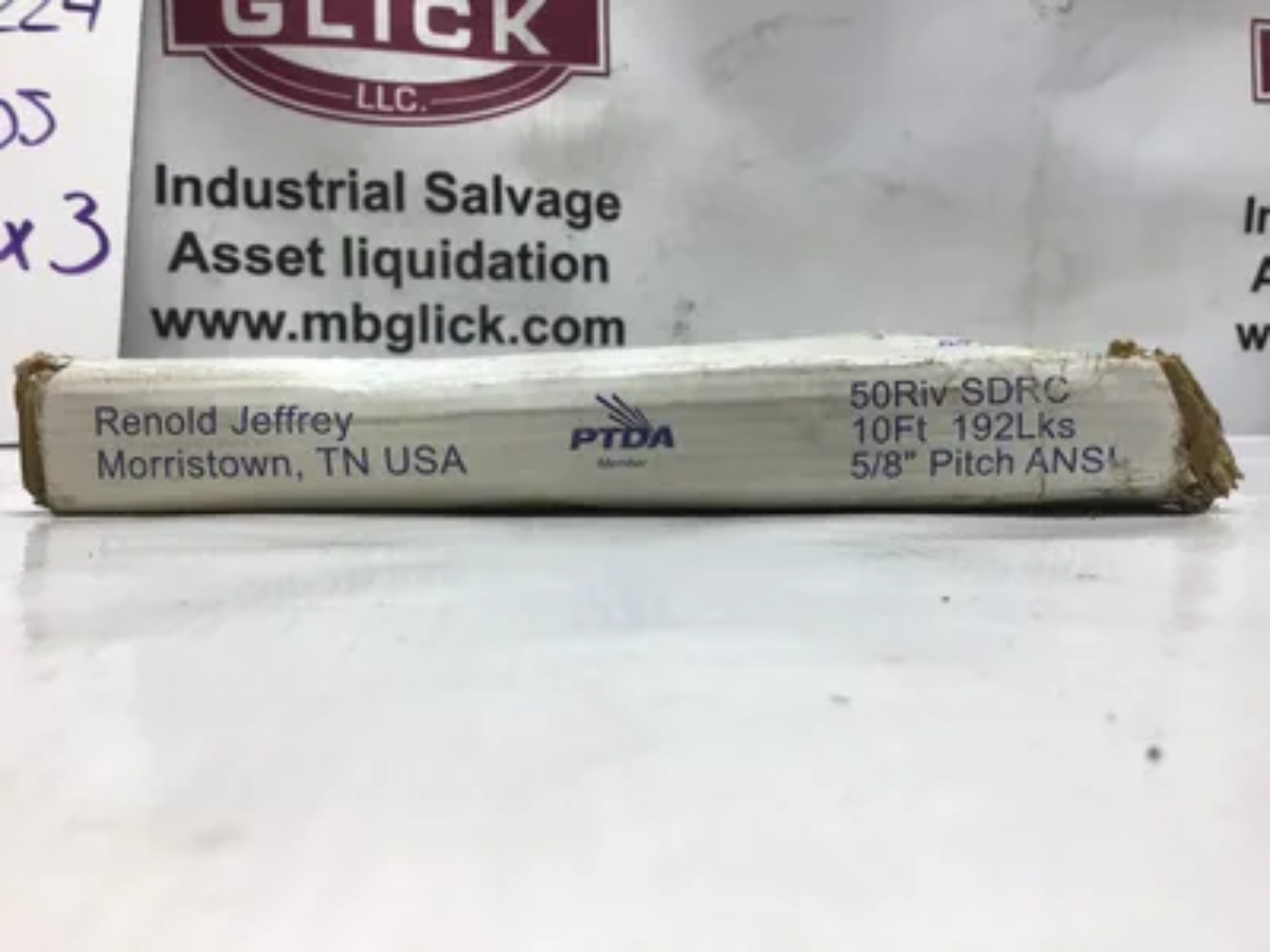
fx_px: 1137
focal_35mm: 31
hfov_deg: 58.4
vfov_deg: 45.4
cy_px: 476
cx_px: 635
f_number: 2.4
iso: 25
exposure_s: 1/120
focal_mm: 3.3
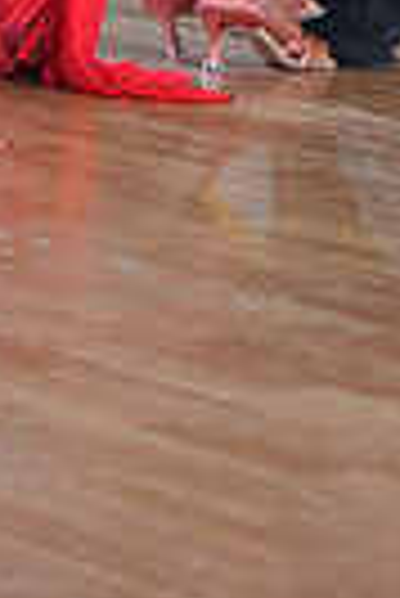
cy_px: -688
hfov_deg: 5.1
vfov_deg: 7.3
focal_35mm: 270
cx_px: 308
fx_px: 4488
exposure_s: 1/400
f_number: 4
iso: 1600
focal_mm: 62
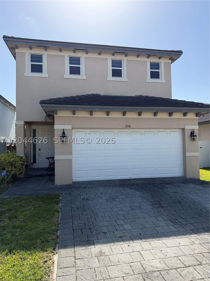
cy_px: 140
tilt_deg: +1.5
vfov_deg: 71.6
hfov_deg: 56.8
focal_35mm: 24
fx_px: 194
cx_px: 105
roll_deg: +0.5
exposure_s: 1/4405
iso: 100
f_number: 1.78
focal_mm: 6.76
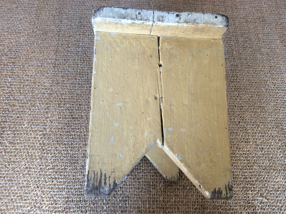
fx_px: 264
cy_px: 107
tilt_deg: -68.3
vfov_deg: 44.1
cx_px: 143
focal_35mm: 32
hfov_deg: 56.9
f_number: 2.4
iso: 100
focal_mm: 3.3
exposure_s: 1/25
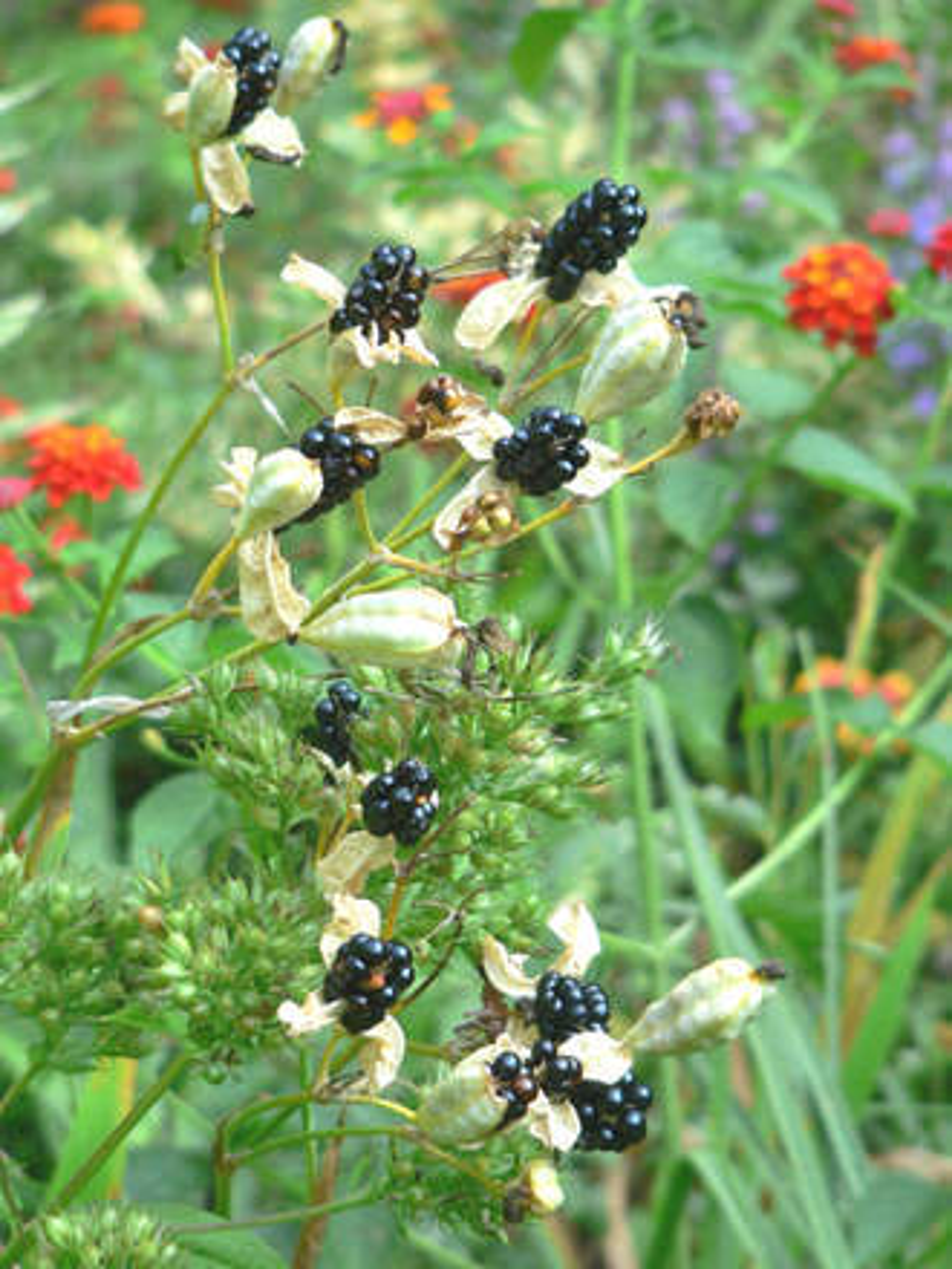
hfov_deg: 15.4
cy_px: 634
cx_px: 476
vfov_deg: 20.4
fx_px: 3520
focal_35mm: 96
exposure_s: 1/100
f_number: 2.8
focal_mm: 16.1
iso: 80
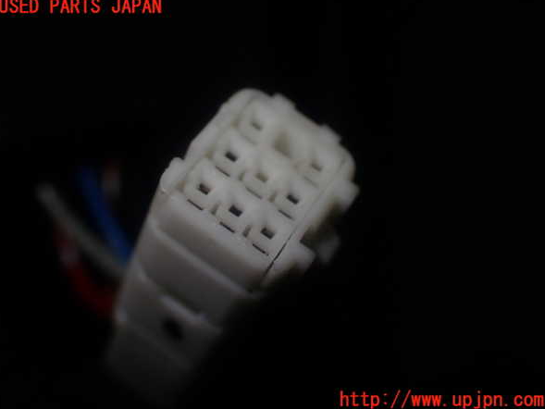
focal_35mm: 55
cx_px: 271
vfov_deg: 26.6
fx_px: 866
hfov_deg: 34.9
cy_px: 204
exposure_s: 1/160
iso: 100
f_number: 3.3
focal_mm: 9.65
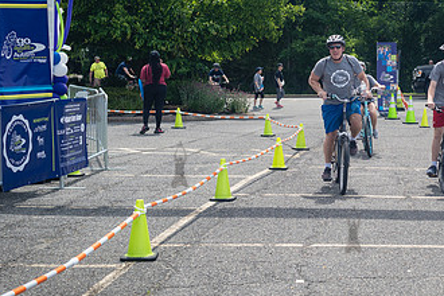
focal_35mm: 76
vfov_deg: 17.9
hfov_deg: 25.5
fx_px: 937
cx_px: 429
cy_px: 108
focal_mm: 35
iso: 200
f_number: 4
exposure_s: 1/1250
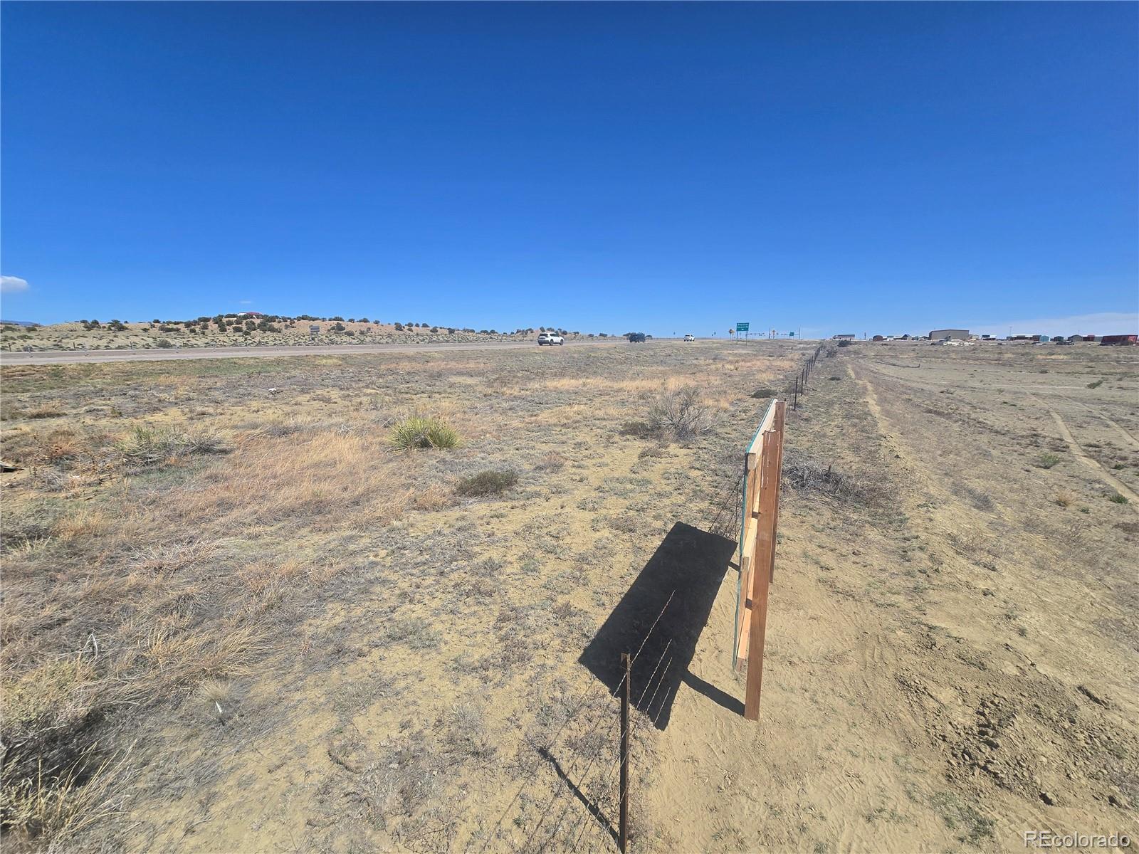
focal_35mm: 13
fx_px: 428
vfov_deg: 89.9
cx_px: 570
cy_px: 427
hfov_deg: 106.2
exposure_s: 1/3009
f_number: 2.2
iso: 50
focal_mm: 2.2
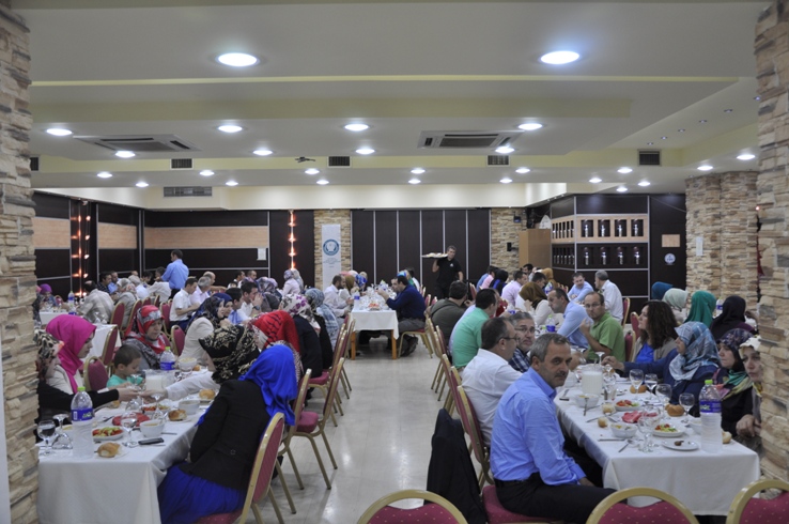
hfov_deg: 59.6
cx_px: 394
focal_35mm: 32
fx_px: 689
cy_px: 262
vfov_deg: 41.6
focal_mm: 21
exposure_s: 1/30
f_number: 5.6
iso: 220
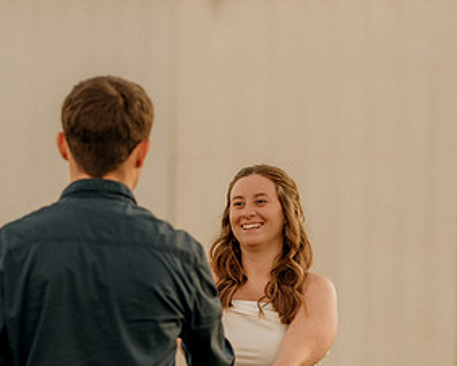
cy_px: 266
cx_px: 178
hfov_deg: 11.7
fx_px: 2220
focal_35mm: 164
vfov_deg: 9.4
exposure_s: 1/100
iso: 200
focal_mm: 85
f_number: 1.8
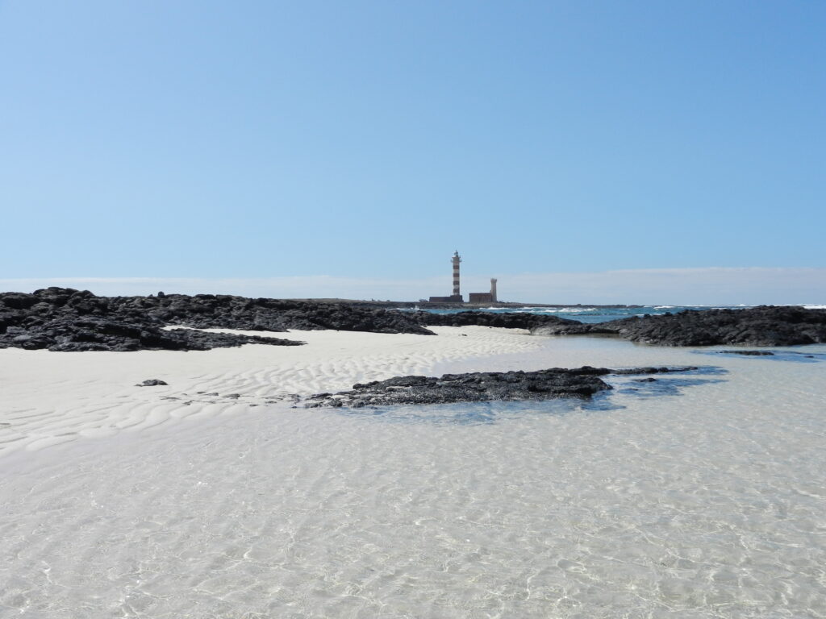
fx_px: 787
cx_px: 413
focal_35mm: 33
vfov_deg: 42.9
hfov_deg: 55.4
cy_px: 310
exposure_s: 1/640
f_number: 7.6
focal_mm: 5.9
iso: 160
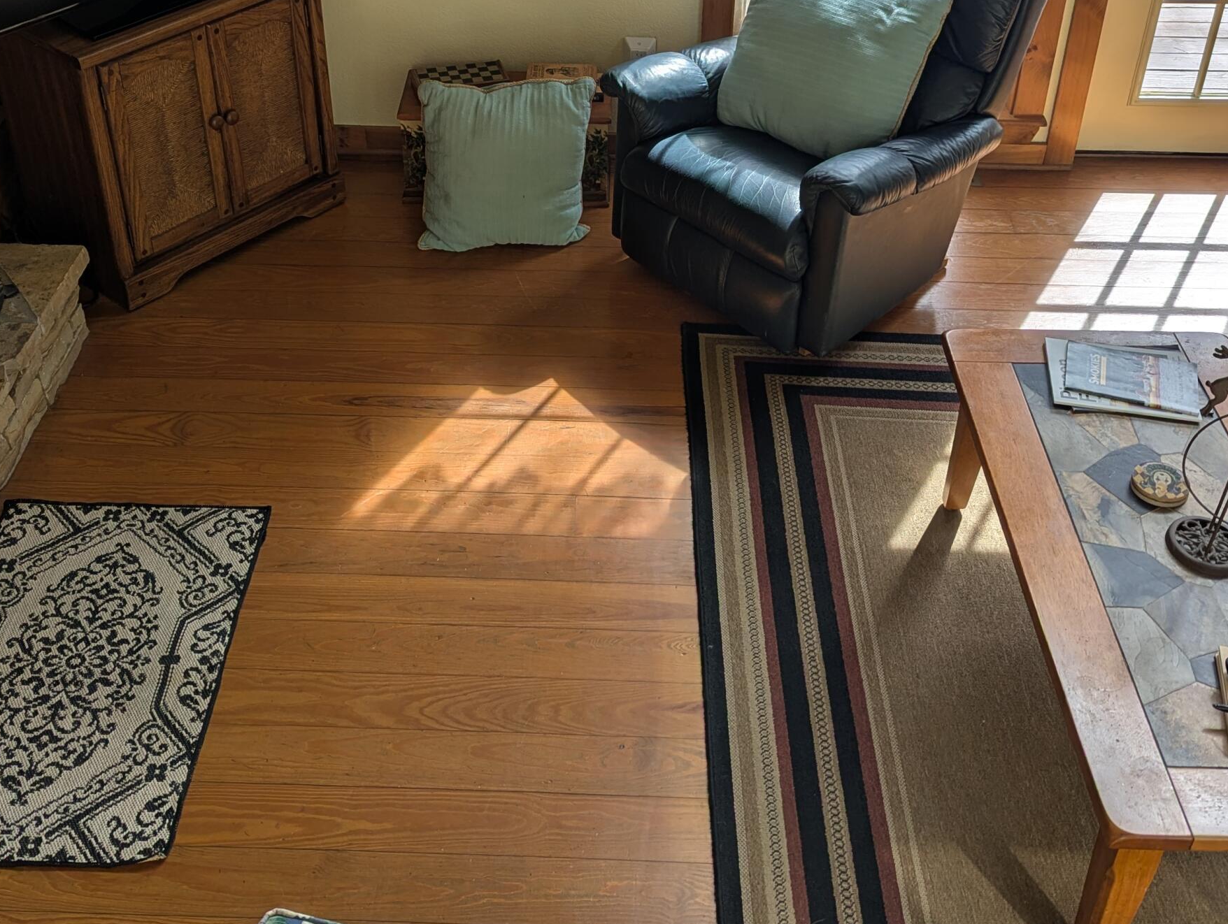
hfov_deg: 45.7
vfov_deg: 34.6
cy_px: 247
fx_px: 1456
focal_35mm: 41
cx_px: 569
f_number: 1.85
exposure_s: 1/770
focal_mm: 6.81
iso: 43
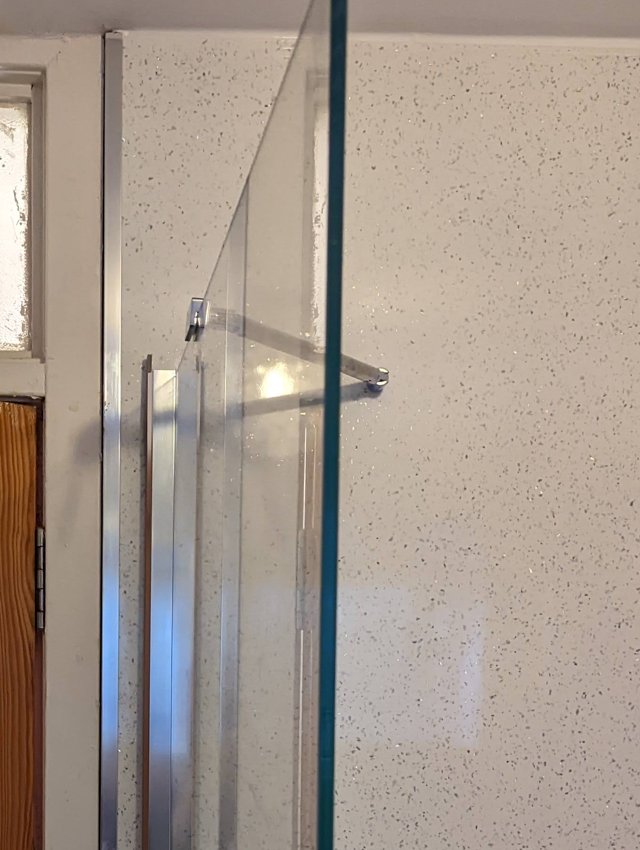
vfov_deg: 33.7
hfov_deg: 26.2
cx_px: 65
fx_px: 1328
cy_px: 759
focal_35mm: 54
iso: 322
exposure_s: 1/100
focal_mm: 6.81
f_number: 1.85
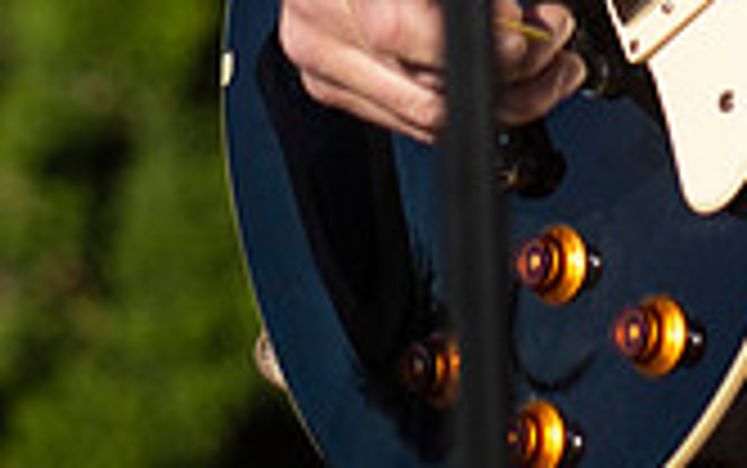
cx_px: 506
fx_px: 6010
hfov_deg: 7.1
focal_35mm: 295
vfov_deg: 4.3
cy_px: -886
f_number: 2.8
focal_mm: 50
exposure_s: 1/3200
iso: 100
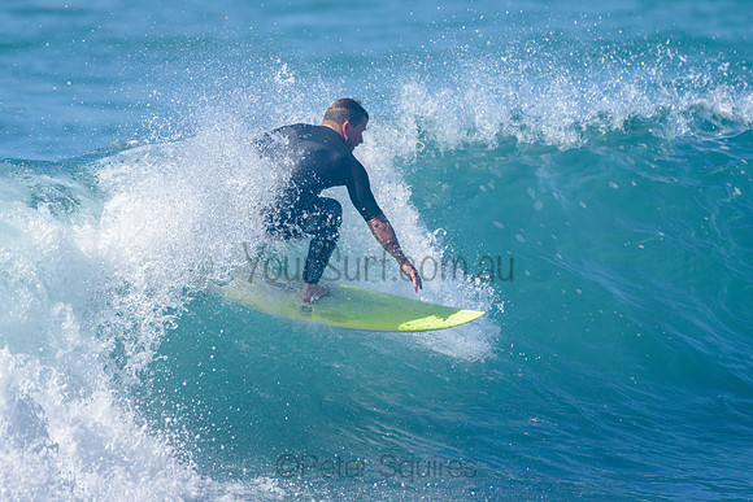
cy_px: 194
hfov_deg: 3.4
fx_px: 12820
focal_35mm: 613
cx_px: 292
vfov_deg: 2.2
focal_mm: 500
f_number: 5.6
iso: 220
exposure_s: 1/2000
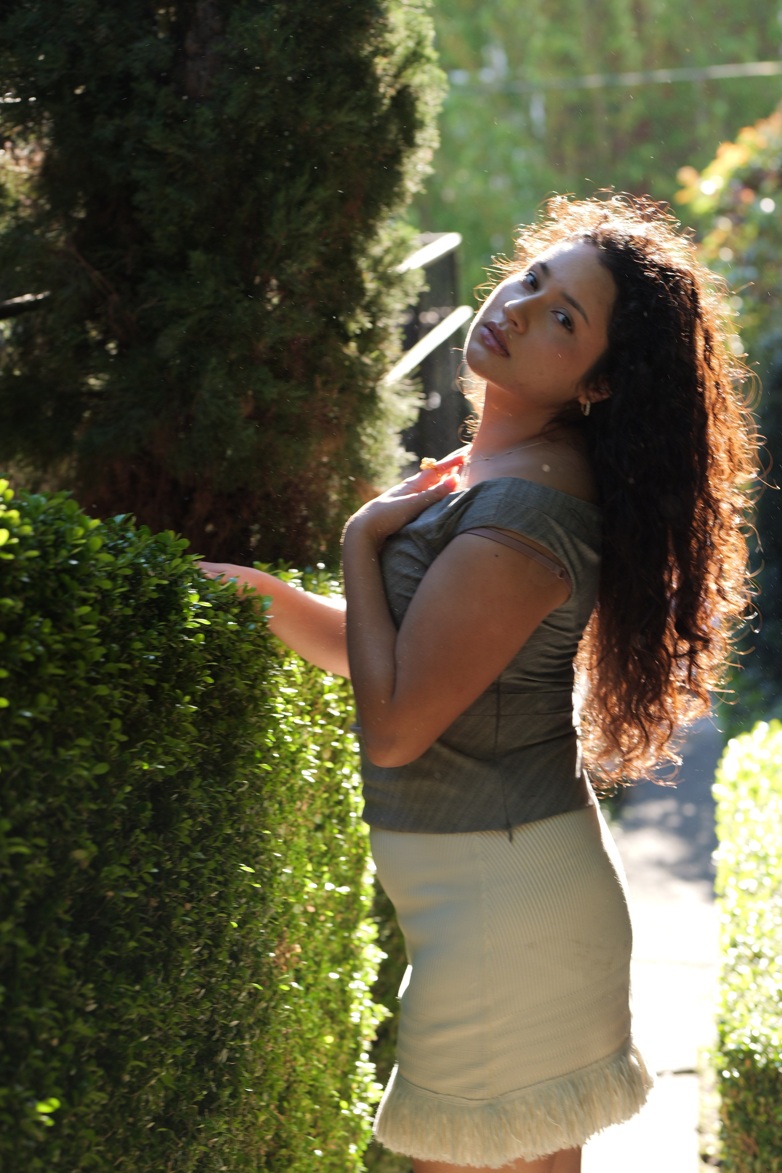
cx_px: 391
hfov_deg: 16.1
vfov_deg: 23.9
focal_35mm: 85
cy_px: 586
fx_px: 2769
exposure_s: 1/200
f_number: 5
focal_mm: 85
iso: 500
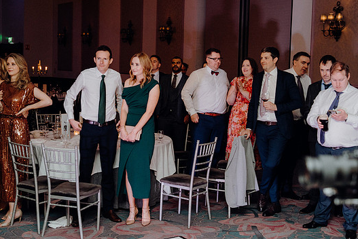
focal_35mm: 55
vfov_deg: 24.6
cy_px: 109
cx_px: 194
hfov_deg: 36.2
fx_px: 547
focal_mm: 50
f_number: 3.5
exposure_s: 1/160
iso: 2500
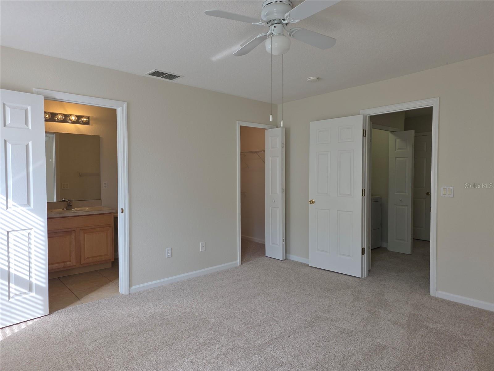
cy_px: 186
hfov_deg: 73.9
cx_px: 247
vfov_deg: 58.9
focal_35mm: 23
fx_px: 328
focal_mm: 6.3
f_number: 1.7
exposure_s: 1/120
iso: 40
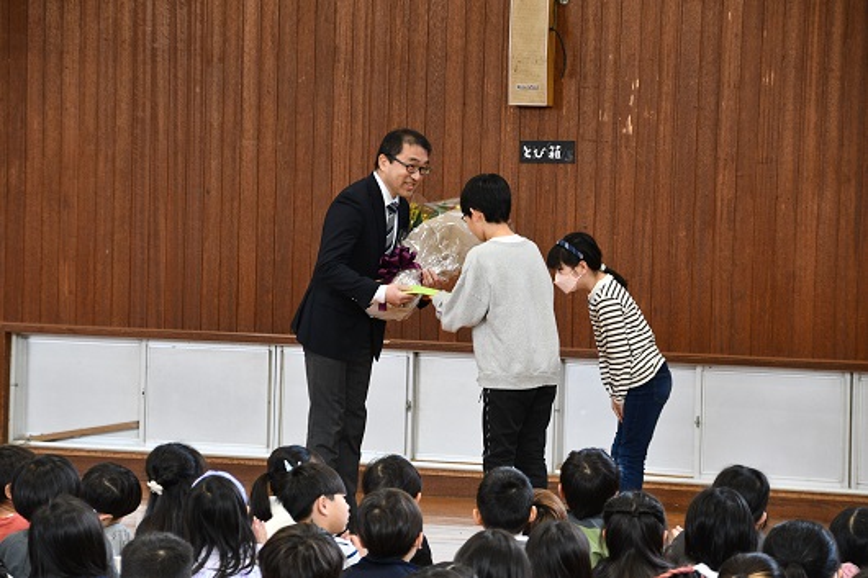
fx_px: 3543
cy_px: 289
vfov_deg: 9.3
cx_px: 434
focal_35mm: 147
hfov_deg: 14.0
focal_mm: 98
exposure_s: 1/125
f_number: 5.6
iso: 1600
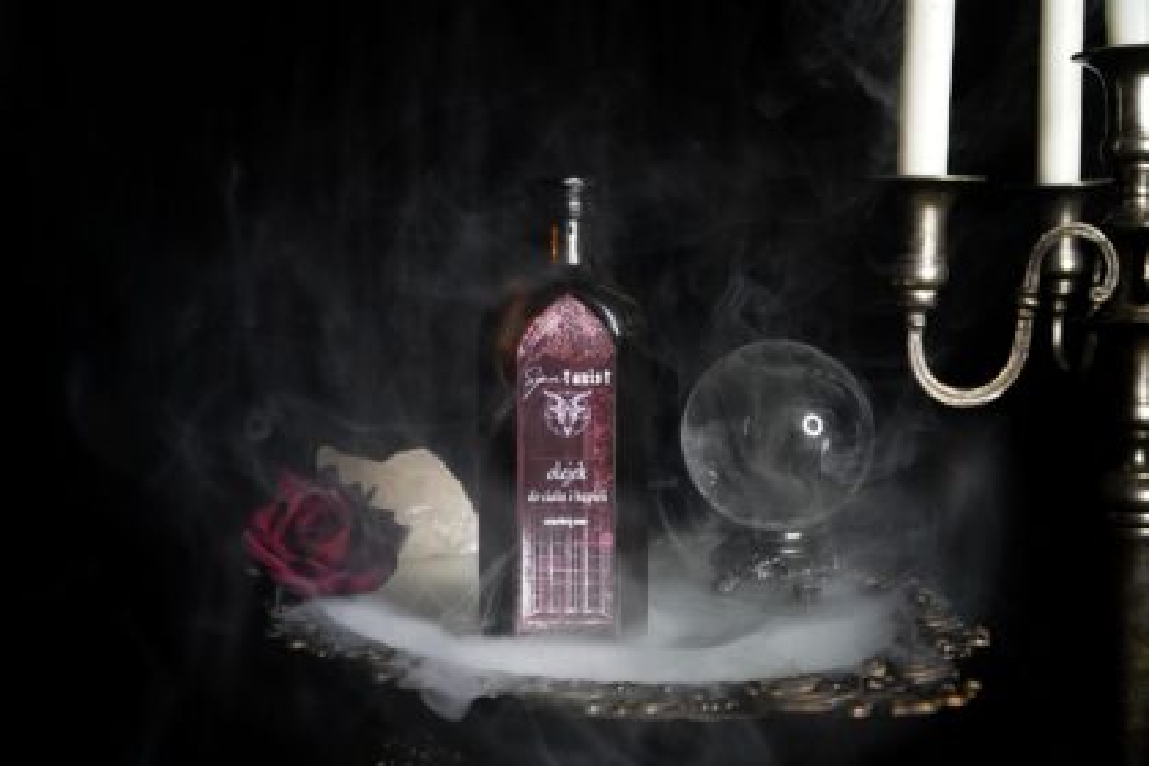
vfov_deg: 35.5
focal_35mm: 38
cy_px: 383
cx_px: 574
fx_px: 1197
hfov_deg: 51.3
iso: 6400
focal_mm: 25
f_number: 4
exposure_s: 1/30
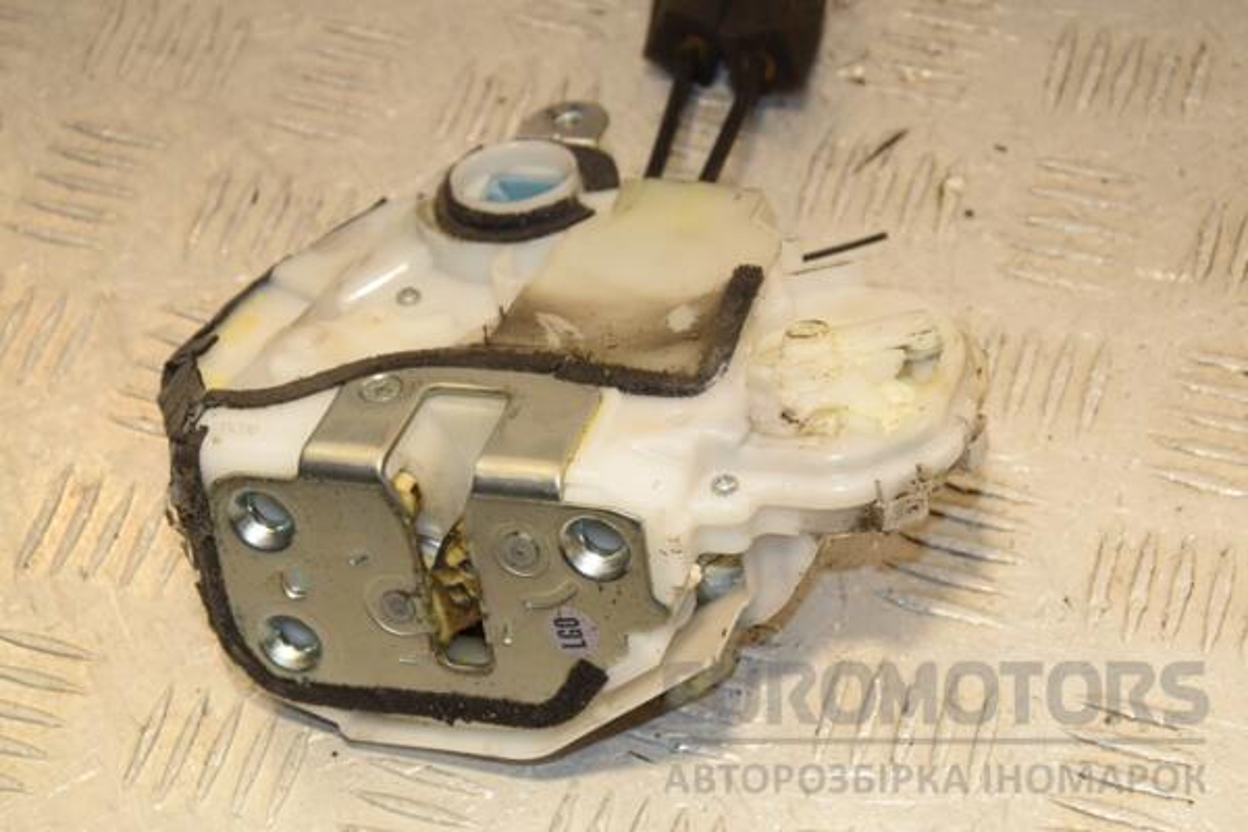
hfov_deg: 21.9
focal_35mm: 93
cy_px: 416
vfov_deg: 14.7
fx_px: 3224
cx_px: 624
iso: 800
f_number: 8
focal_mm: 62
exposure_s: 1/200
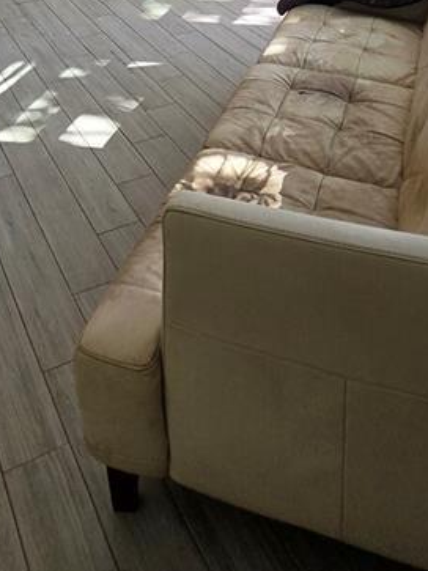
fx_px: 709
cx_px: 187
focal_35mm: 43
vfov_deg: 32.7
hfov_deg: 33.5
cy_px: -173
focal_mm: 2.2
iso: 64
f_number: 1.9
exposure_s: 1/120
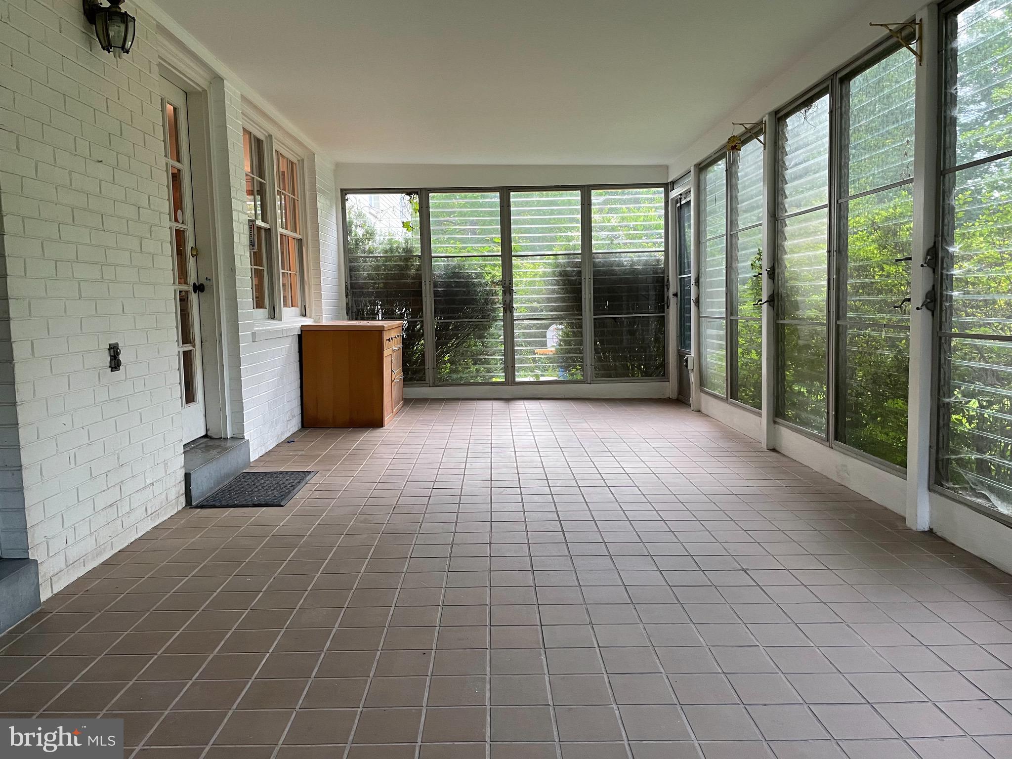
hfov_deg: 67.3
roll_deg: +1.5
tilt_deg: -5.0
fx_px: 760
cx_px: 506
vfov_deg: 53.1
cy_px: 380
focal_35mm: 26
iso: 80
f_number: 1.6
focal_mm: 4.2
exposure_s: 1/50
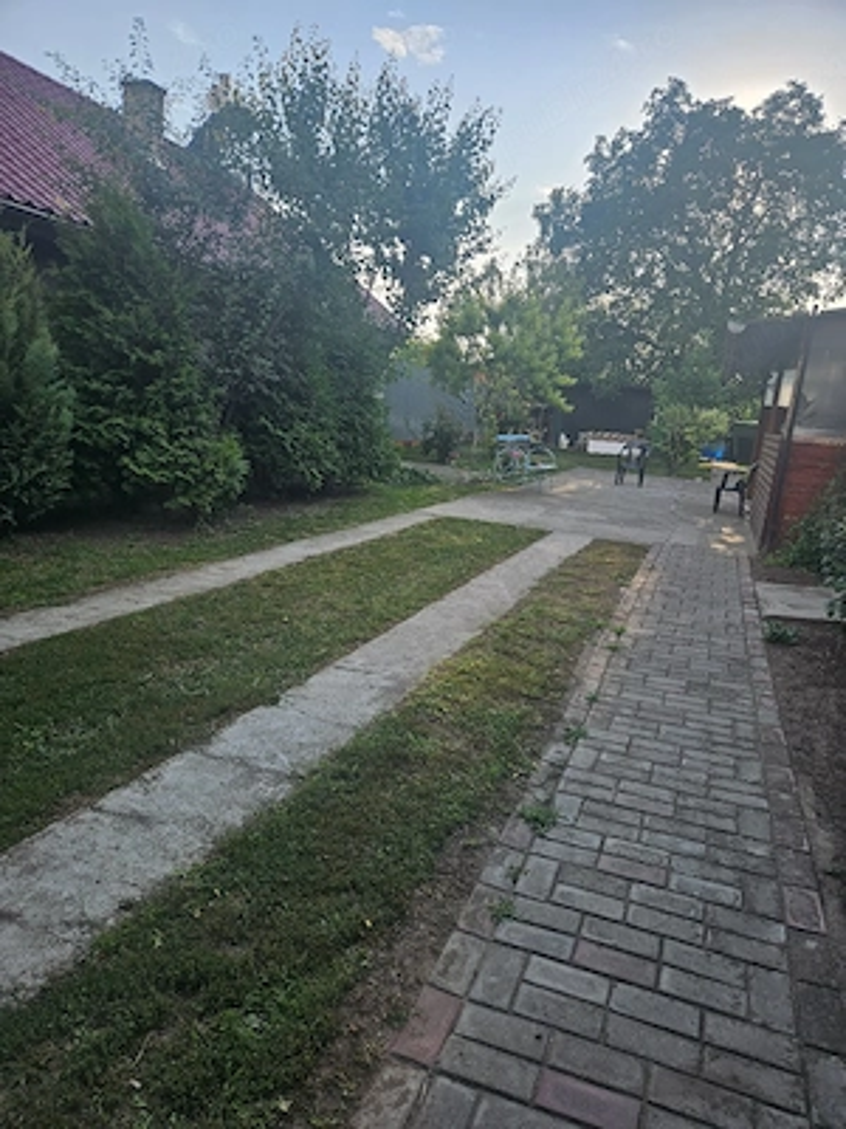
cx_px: 423
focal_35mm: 23
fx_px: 749
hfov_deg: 58.9
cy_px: 564
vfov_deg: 73.9
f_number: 1.8
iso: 25
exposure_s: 1/1000
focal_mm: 5.4
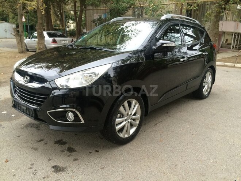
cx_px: 120
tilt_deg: -16.6
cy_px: 90
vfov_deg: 48.2
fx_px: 202
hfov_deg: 61.7
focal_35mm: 29
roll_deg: -1.2
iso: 80
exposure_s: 1/33
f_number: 2.2
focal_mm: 4.15
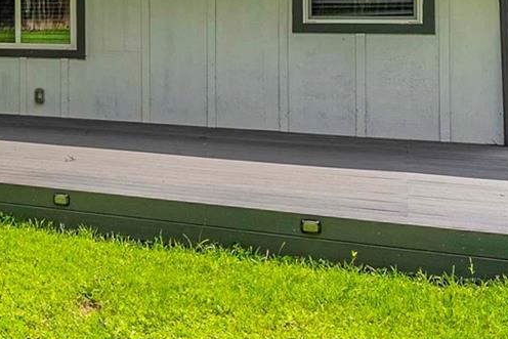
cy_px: -99
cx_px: -216
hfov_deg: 24.7
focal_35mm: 66
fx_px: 937
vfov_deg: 19.0
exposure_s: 1/500
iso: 125
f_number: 7.1
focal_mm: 16.1
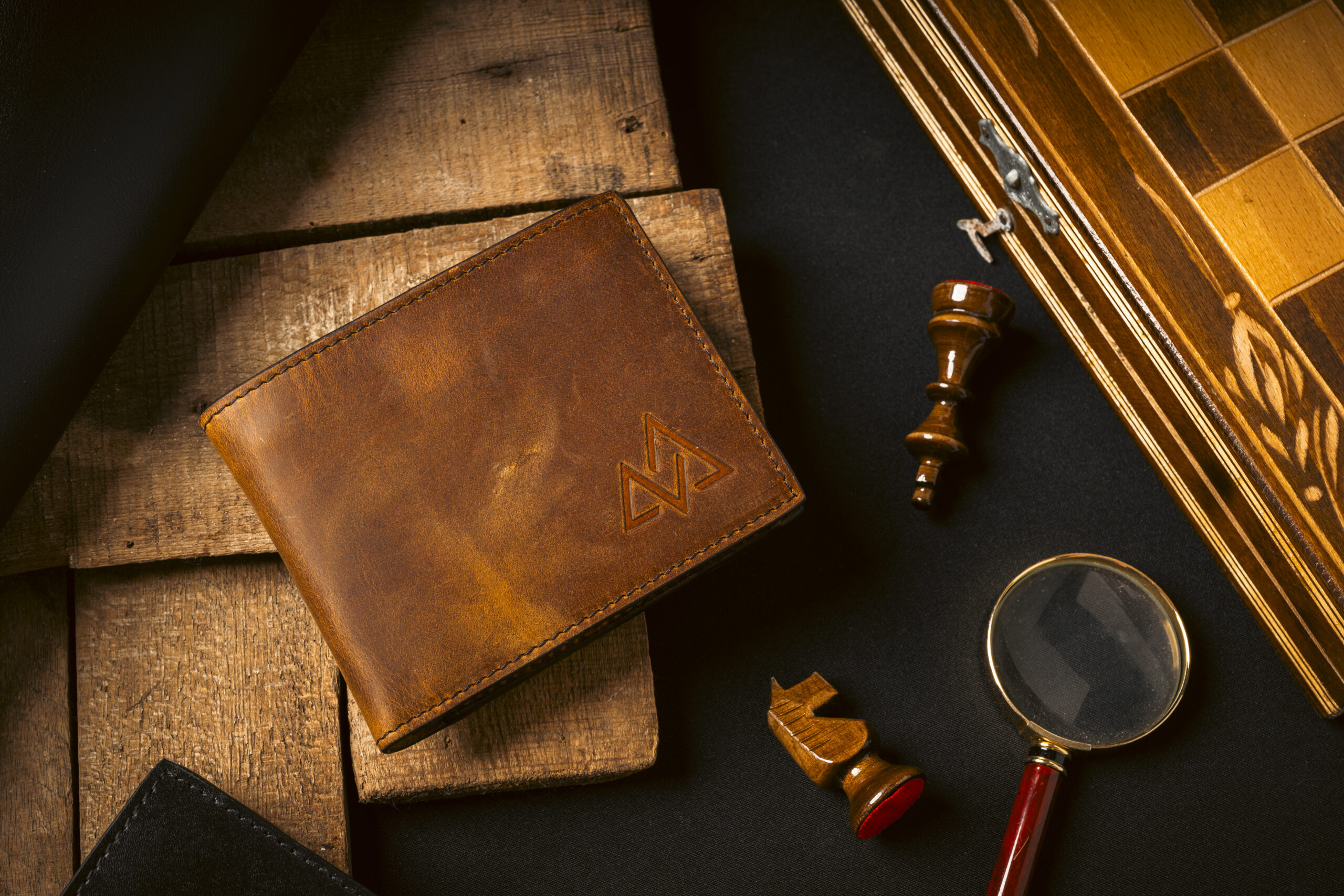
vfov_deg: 27.0
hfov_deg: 39.6
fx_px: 1867
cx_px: 672
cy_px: 448
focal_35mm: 50
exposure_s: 1/200
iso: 125
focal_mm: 50
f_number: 10
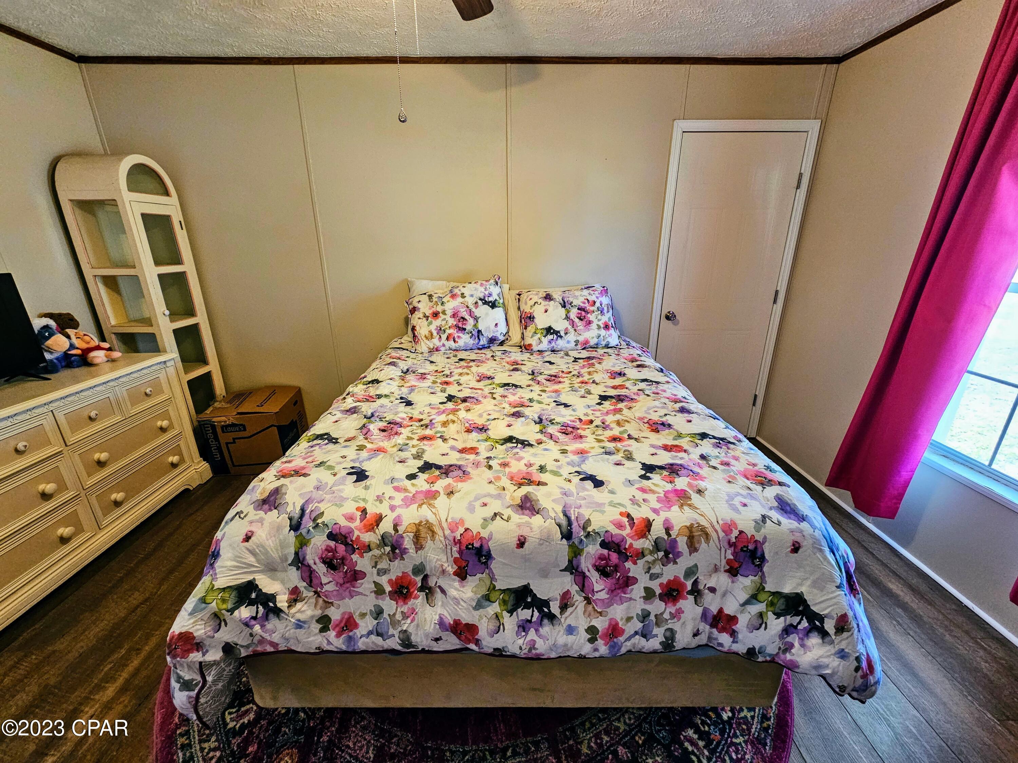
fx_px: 382
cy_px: 382
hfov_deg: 106.2
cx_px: 509
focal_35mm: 13
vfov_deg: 89.9
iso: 320
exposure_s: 1/60
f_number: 2.2
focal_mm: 2.2
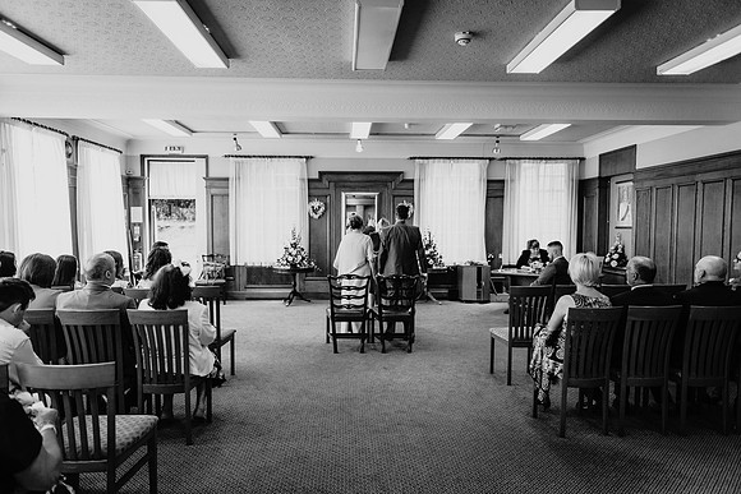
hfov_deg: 72.3
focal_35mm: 25
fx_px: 507
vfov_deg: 52.0
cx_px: 370
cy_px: 247
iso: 1100
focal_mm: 24
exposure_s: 1/200
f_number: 2.8
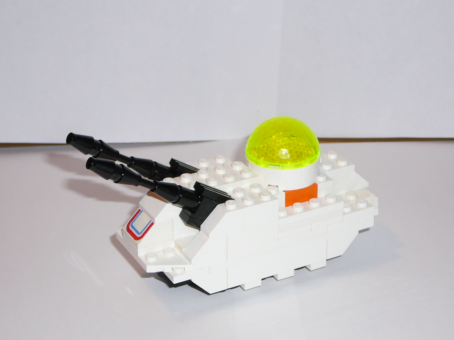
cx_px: 227
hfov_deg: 24.1
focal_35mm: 81
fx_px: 1062
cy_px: 170
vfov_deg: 18.2
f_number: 3.6
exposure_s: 1/30
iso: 100
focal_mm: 9.7
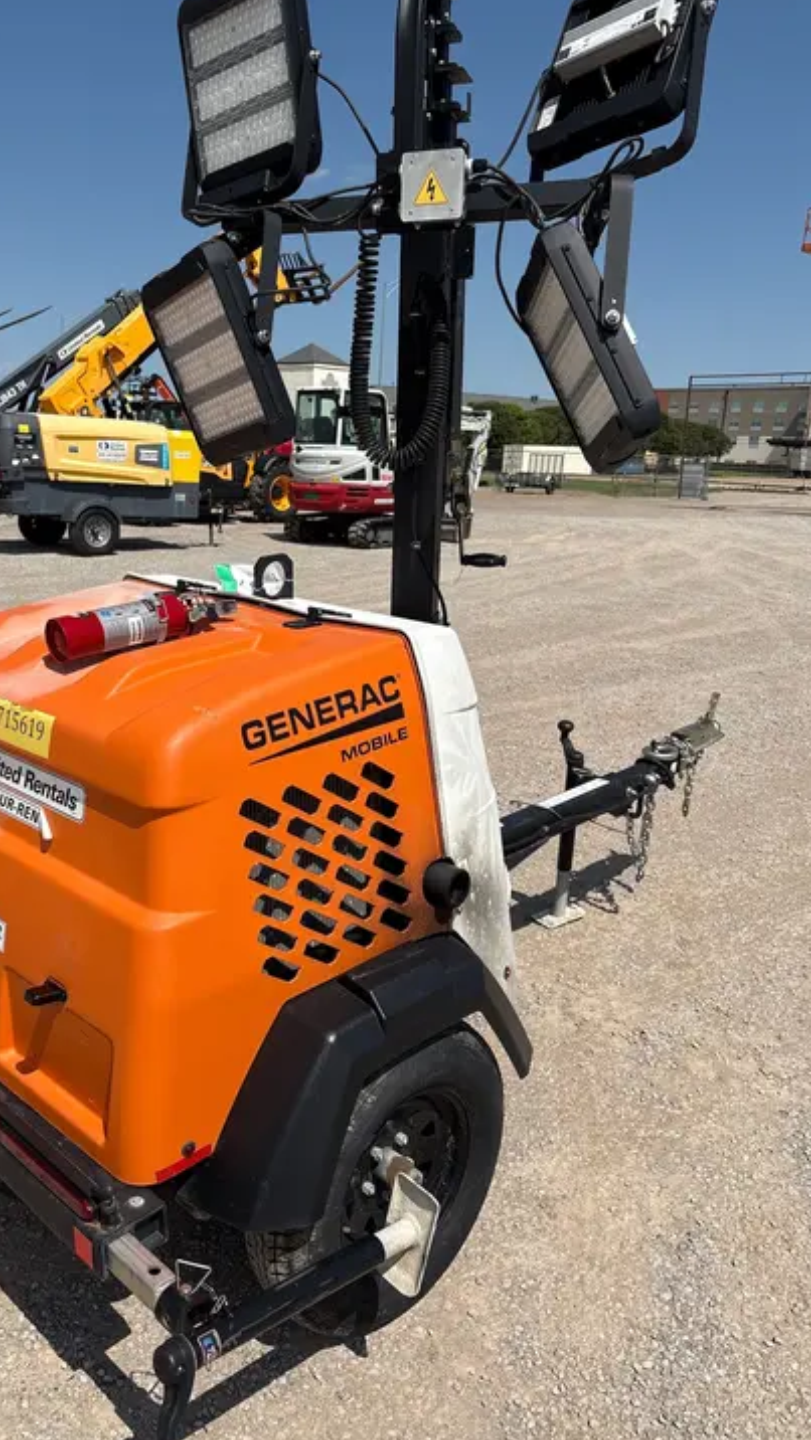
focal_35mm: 29
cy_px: 721
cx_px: 288
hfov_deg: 39.8
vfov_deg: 66.1
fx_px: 1108
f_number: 1.6
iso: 50
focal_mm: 5.96
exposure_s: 1/5814
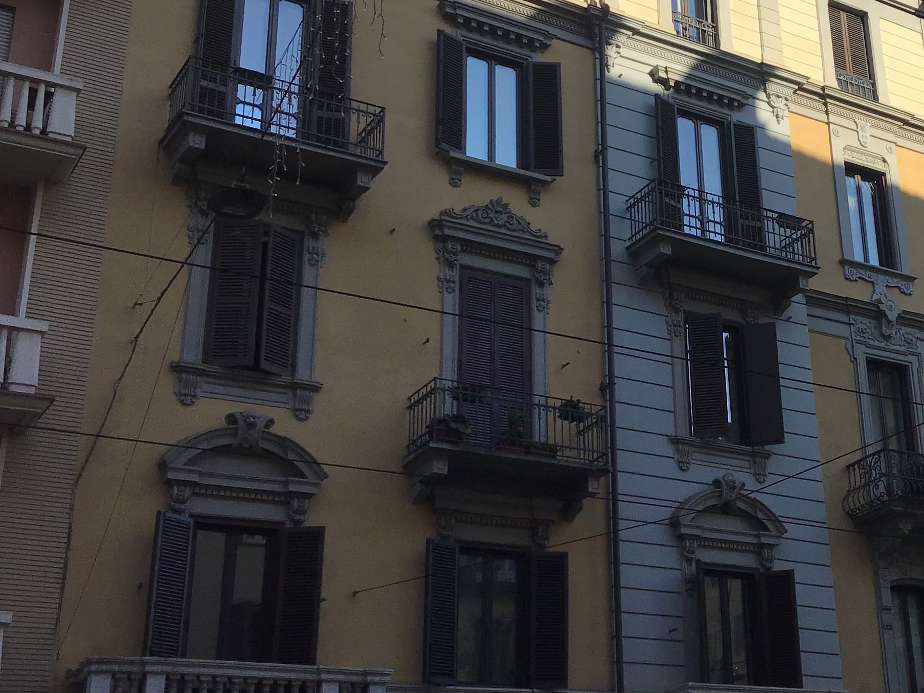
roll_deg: +4.1
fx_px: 1495
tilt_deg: +25.5
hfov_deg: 33.4
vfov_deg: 26.0
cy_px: 269
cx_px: 741
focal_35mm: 56
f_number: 2.4
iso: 25
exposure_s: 1/1072
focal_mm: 3.3
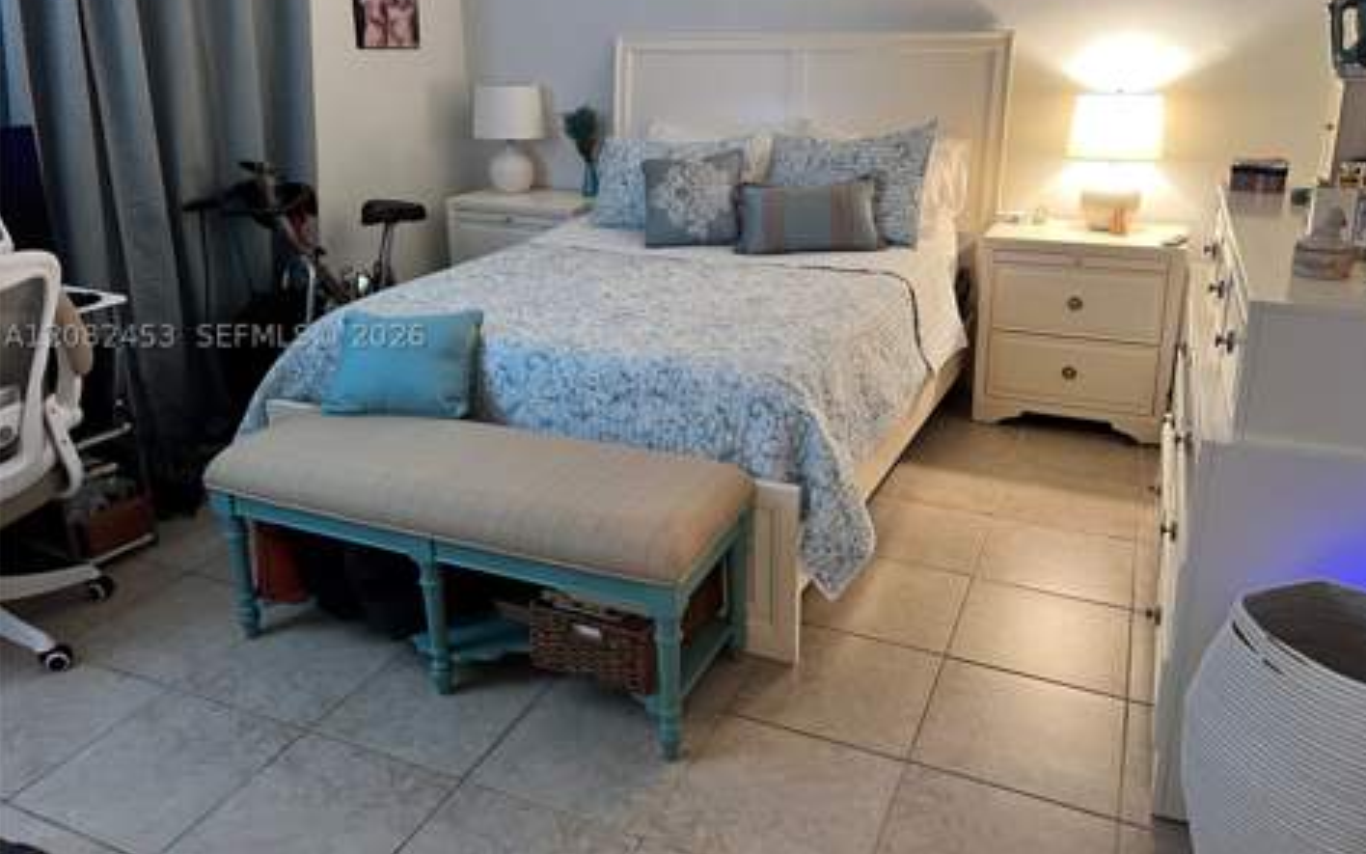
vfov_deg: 44.3
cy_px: 336
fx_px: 1042
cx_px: 692
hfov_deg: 66.5
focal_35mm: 28
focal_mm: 5.7
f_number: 1.5
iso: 250
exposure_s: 1/60
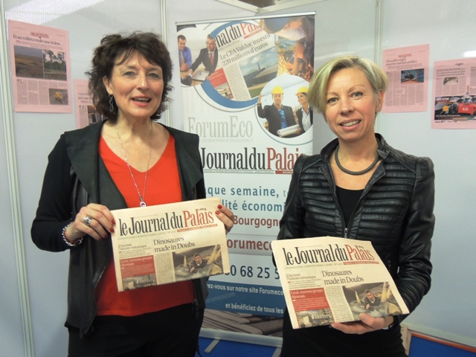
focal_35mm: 30
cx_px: 238
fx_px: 413
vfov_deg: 46.8
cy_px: 178
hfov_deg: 60.0
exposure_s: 1/25
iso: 400
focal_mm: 5.3
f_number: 3.1
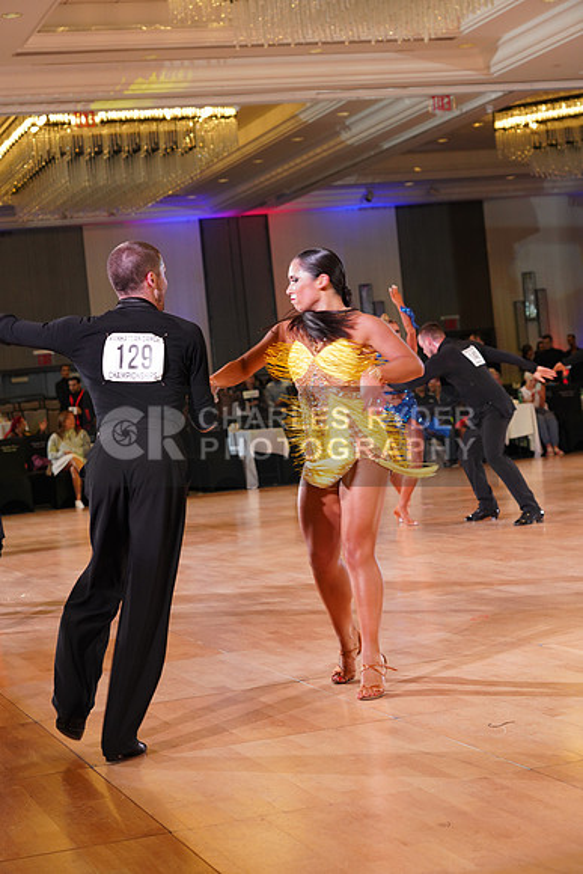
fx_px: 1699
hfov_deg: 19.5
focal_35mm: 70
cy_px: 437
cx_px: 292
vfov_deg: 28.8
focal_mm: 70
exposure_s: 1/160
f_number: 5
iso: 1600
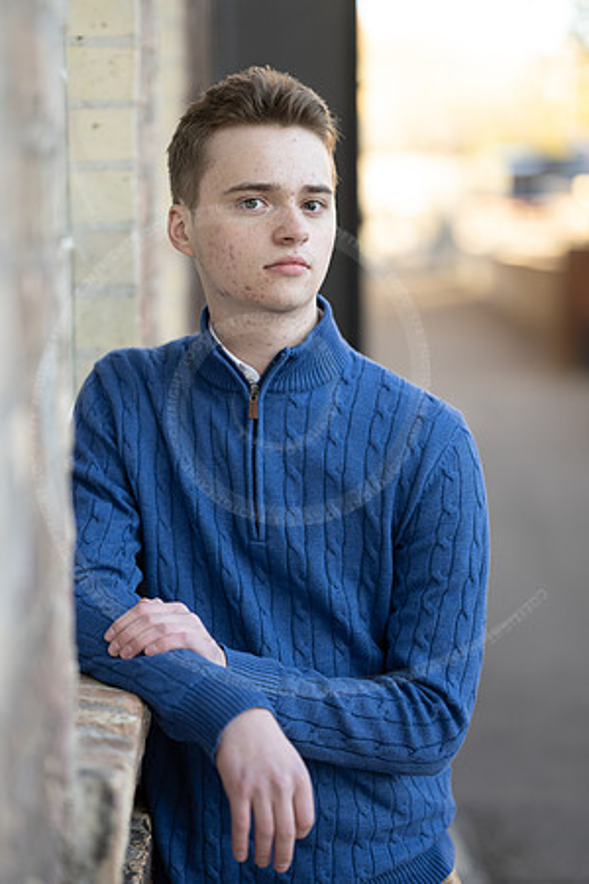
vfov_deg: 23.9
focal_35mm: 85
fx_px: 2086
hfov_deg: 16.1
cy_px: 442
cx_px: 294
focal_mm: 85
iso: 100
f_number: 1.8
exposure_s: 1/160
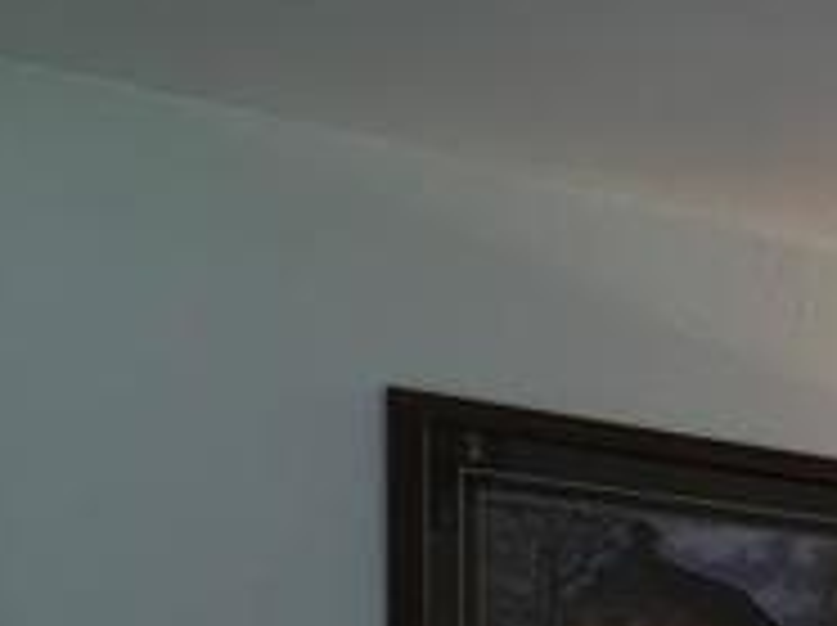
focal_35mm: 100
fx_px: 2415
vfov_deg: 13.7
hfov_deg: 17.8
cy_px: 986
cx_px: 1215
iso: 40
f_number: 2.2
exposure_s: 1/30
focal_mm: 4.15
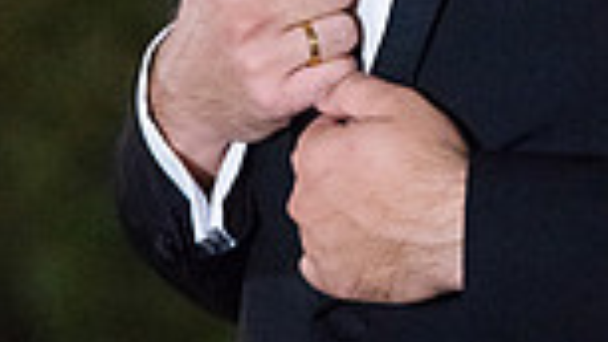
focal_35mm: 537
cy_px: -258
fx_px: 8656
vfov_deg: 2.3
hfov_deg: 4.0
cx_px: 423
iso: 8000
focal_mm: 175
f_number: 3.2
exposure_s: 1/320
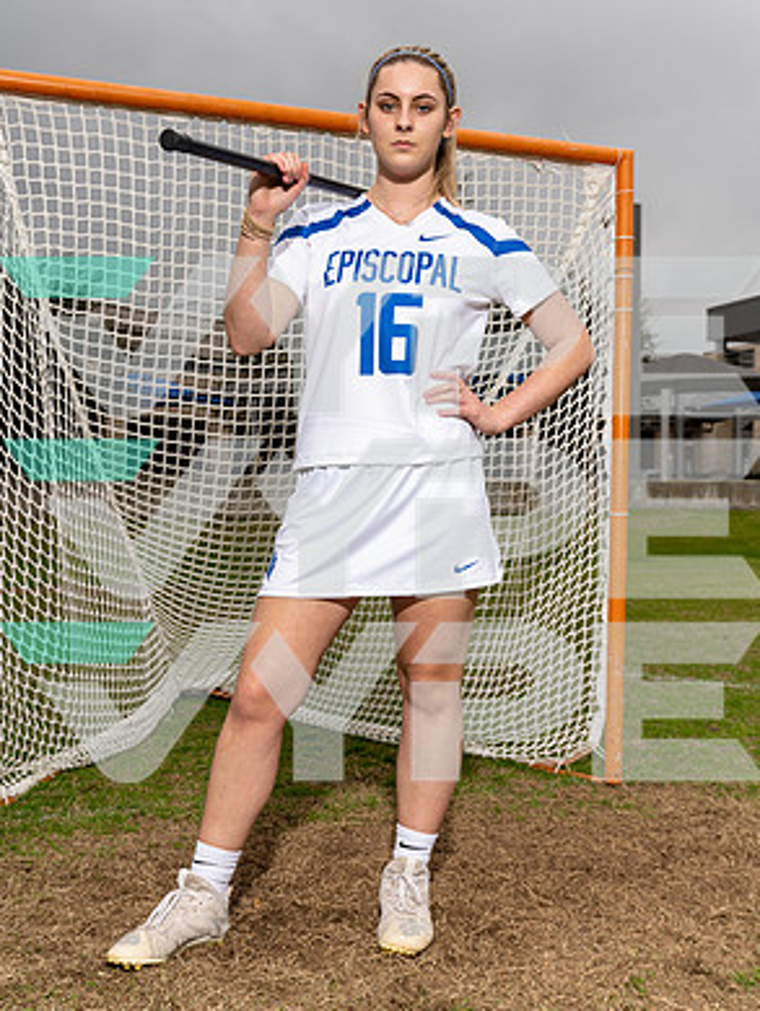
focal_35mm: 41
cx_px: 386
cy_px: 521
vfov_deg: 45.7
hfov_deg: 35.2
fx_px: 1199
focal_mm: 37
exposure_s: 1/250
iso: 200
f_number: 6.3
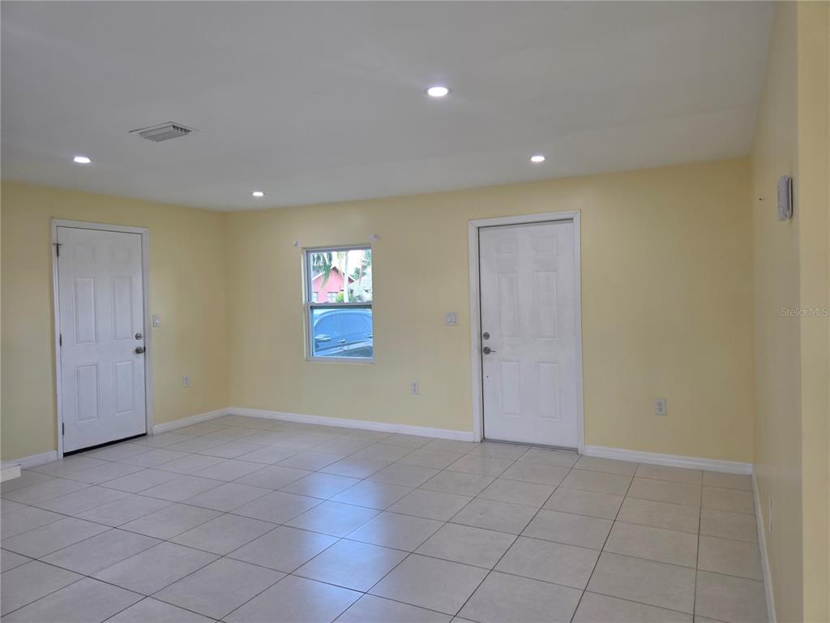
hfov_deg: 73.9
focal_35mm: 23
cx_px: 415
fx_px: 551
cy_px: 312
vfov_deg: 58.9
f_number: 1.7
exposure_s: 1/120
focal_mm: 6.3
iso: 64
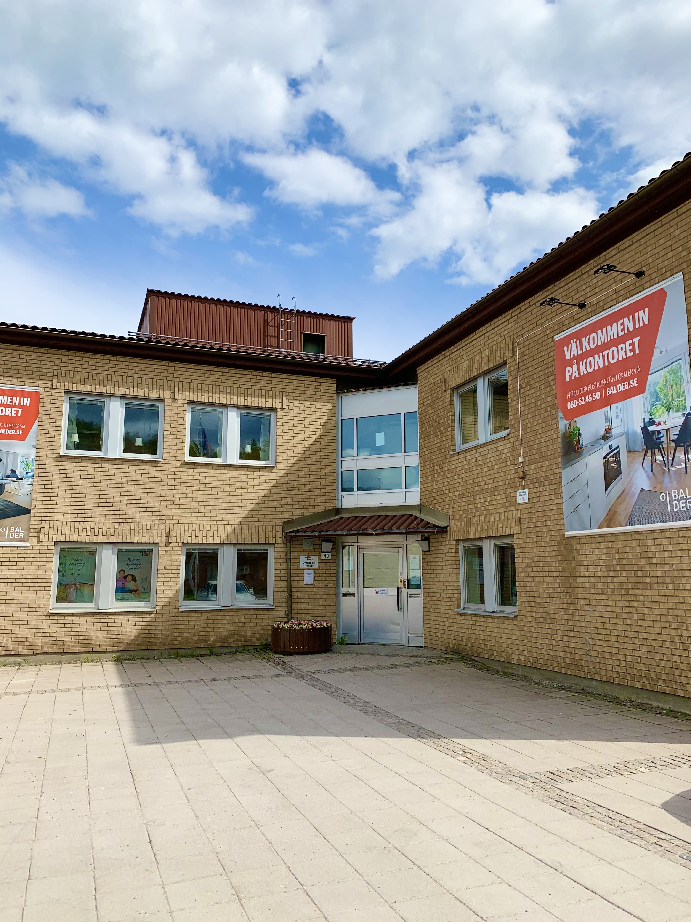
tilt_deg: +8.9
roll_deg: -0.1
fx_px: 692
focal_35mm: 26
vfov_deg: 67.3
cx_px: 346
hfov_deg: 53.1
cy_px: 461
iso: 25
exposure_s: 1/3185
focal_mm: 4.25
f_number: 1.8
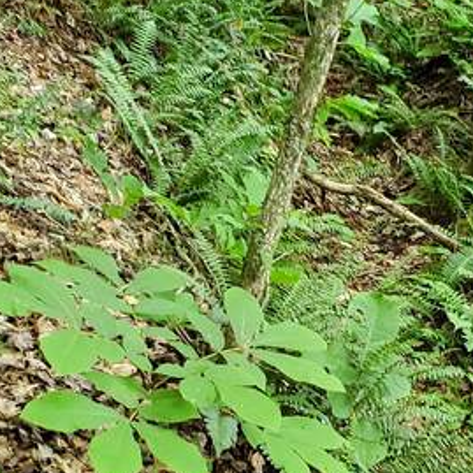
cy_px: 345
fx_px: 1268
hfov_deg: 21.1
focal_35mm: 82
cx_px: 285
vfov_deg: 21.0
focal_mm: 4.3
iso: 320
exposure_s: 1/40
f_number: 2.4
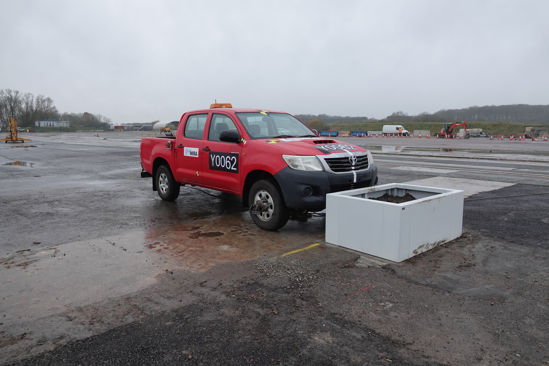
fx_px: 366
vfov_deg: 53.1
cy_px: 183
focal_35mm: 24
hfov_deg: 73.7
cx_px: 274
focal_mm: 8.8
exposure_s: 1/80
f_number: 2.4
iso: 100
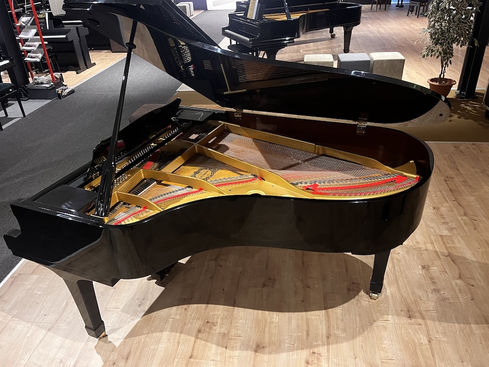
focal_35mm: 27
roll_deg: +2.7
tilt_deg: -31.3
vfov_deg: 51.4
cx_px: 242
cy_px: 189
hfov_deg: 65.3
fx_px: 382
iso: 640
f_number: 1.6
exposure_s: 1/40
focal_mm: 5.1
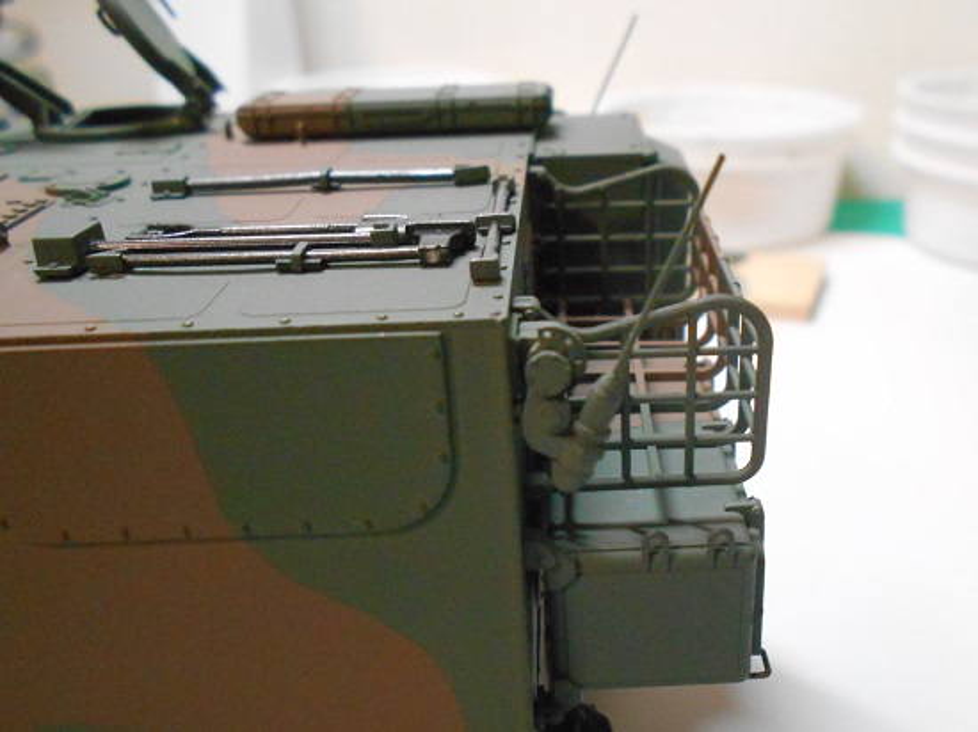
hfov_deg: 60.0
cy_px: 366
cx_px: 489
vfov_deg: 46.8
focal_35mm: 30
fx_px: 847
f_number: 3.4
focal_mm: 5.1
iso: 800
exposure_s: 1/100
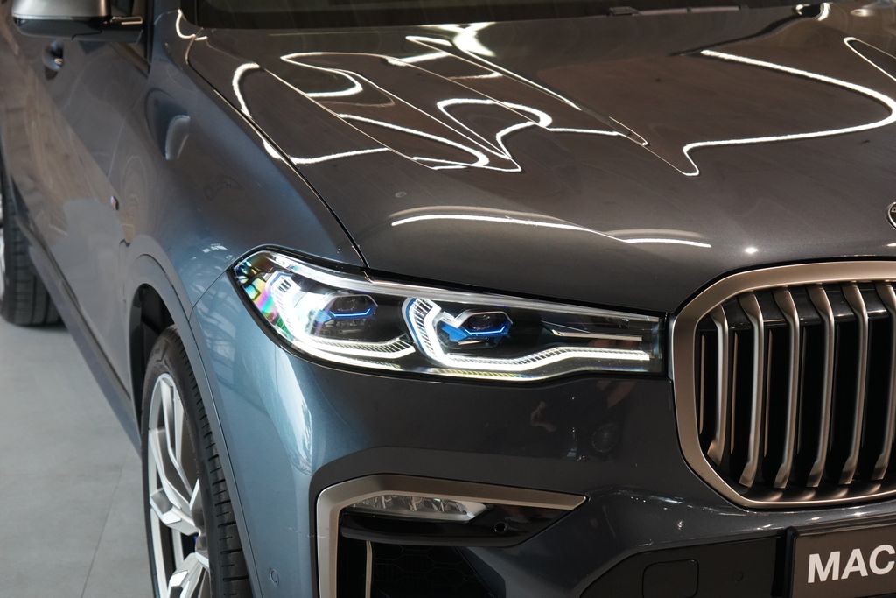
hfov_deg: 28.8
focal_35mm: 70
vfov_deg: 19.5
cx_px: 448
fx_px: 1742
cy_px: 299
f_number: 5.6
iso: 5000
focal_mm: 70
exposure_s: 1/160
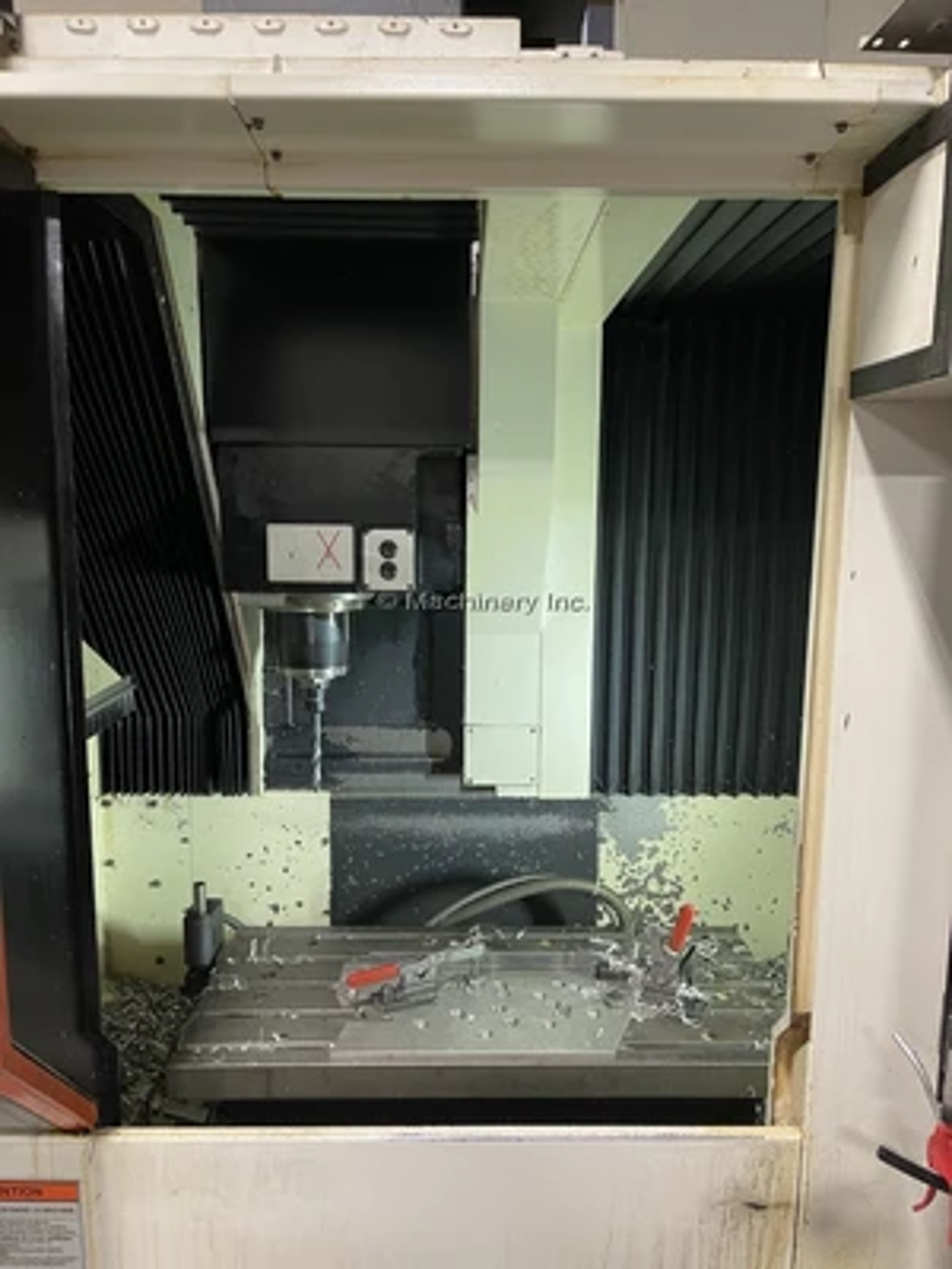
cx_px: 476
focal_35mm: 25
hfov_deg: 54.9
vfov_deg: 69.4
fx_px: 917
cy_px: 634
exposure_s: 1/60
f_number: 1.6
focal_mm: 5.1
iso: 200
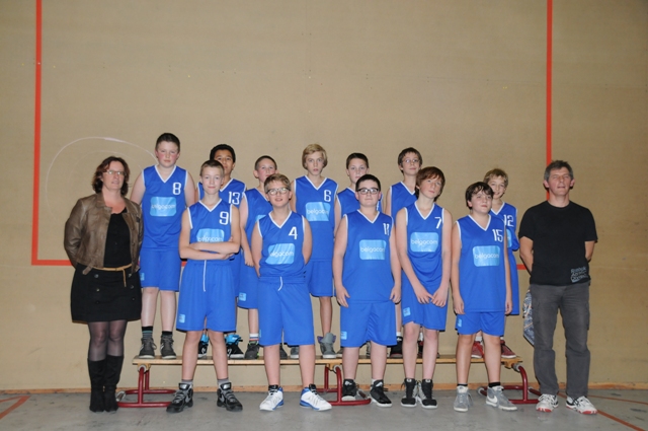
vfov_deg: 35.4
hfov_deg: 51.3
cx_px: 324
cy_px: 216
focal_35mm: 38
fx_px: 674
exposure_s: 1/60
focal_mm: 25
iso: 800
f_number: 5.6
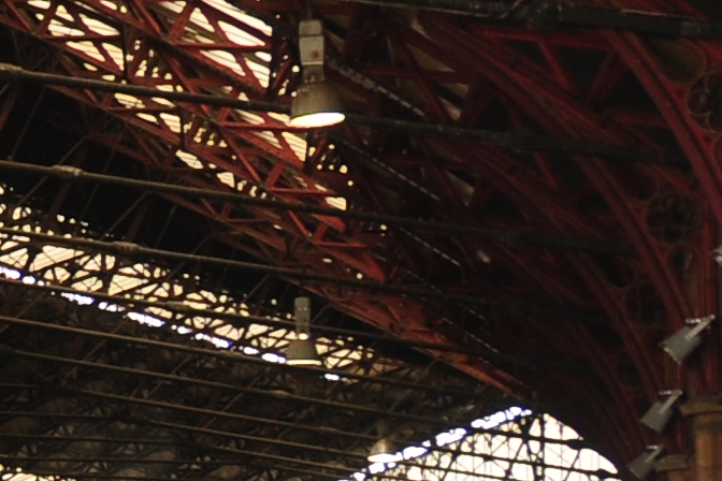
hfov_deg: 10.1
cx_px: -1128
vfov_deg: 7.9
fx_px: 3449
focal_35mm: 172
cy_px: 641
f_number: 4
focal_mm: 18
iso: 200
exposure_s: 1/60
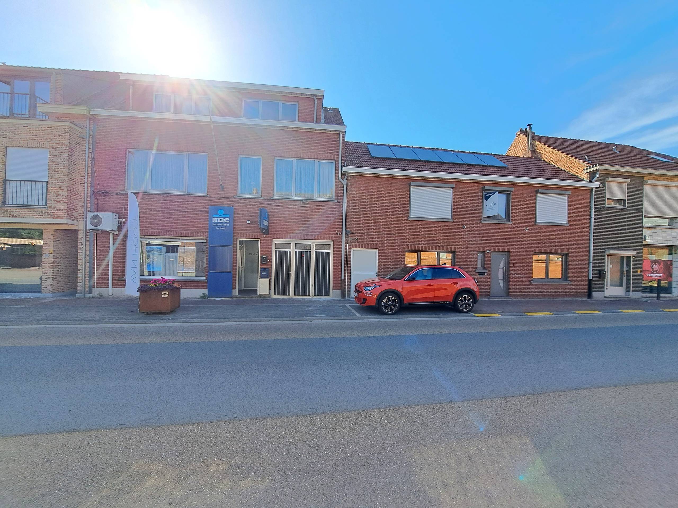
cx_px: 339
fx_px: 255
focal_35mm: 13
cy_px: 254
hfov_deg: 106.2
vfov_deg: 89.9
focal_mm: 1.74
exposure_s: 1/1193
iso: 50
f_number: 2.2
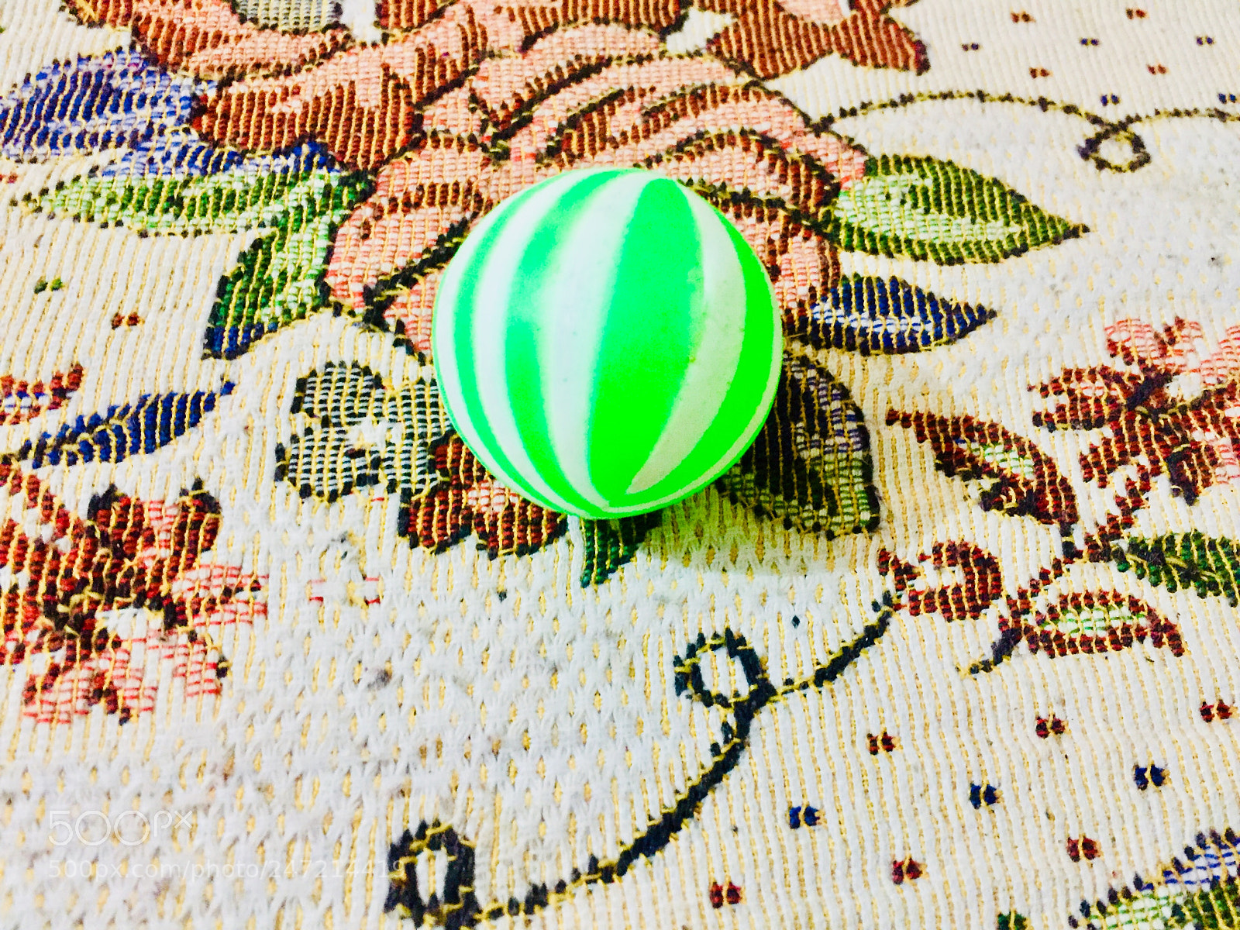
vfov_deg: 48.2
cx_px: 620
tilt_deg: -61.1
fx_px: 1039
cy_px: 465
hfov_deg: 61.7
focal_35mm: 29
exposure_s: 1/17
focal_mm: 4.15
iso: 500
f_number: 2.2
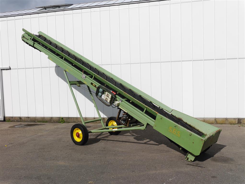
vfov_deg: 39.7
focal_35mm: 36
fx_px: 255
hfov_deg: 51.3
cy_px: 92
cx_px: 122
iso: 160
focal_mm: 18
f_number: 10
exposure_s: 1/640
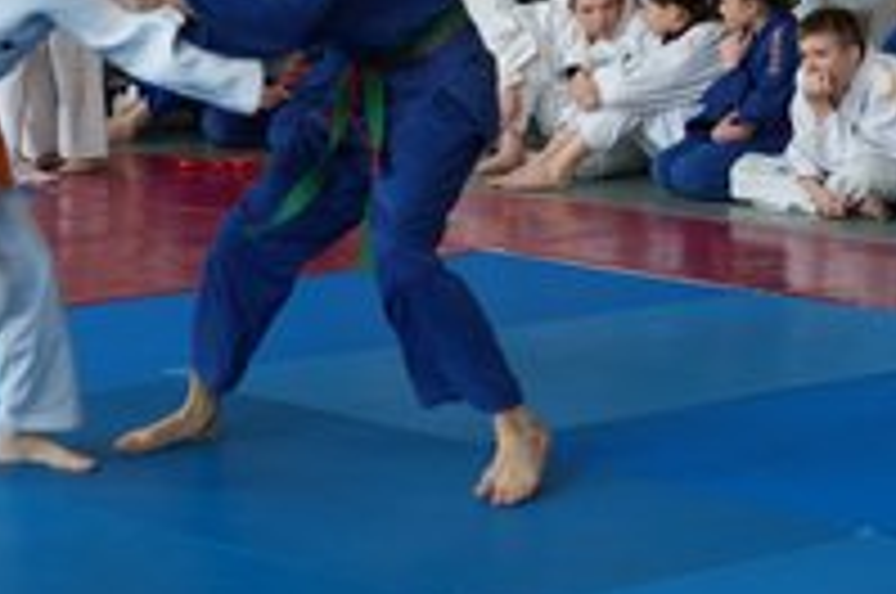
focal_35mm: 141
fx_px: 3504
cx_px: 216
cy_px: 142
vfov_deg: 9.7
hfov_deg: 14.5
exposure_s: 1/160
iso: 800
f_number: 4
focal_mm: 70
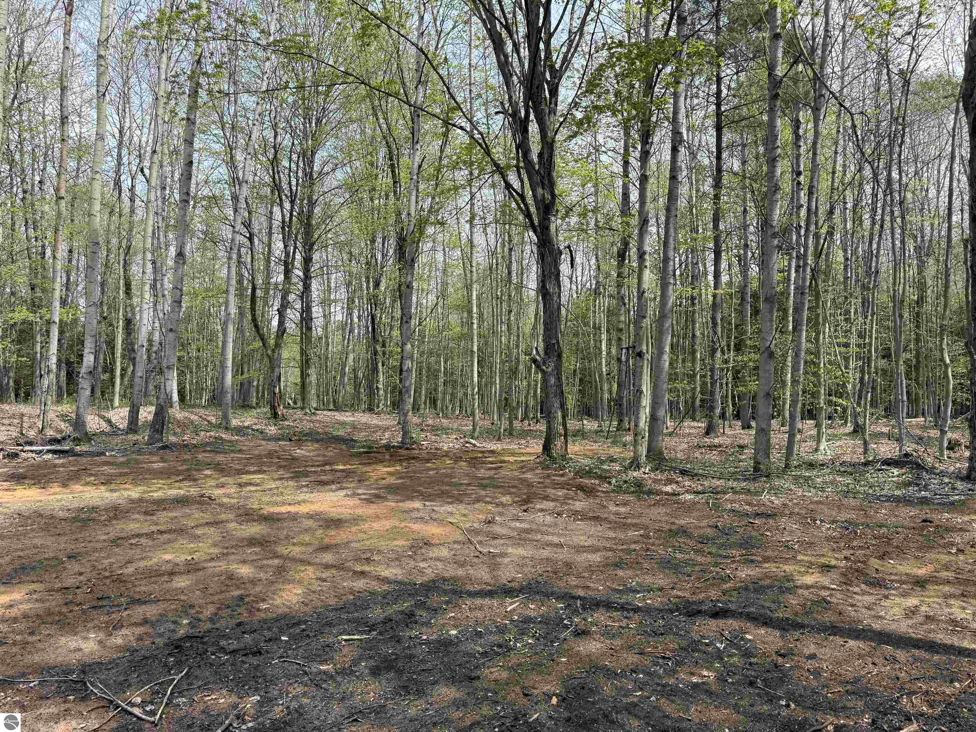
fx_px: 677
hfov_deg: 71.6
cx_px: 488
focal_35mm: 24
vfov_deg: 56.8
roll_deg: +0.7
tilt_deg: +3.9
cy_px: 366
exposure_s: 1/1653
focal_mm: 6.76
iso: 80
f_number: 1.78
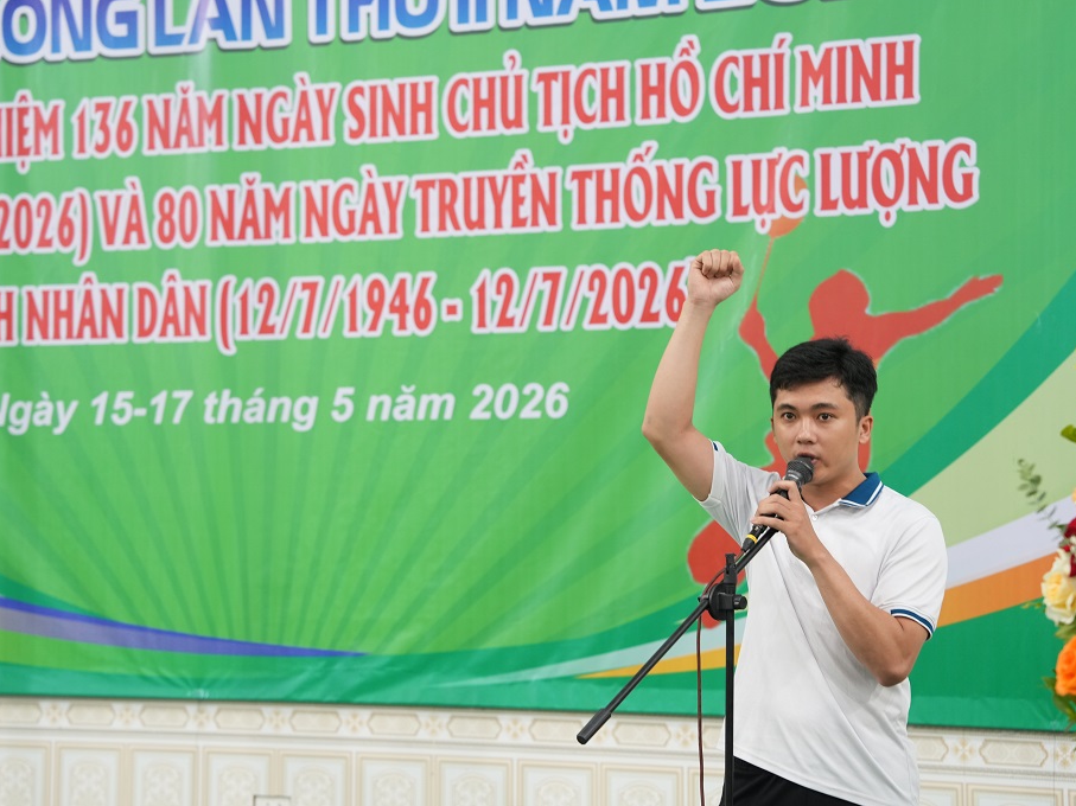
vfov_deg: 19.4
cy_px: 403
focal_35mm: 76
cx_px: 505
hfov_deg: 25.7
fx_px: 2362
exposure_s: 1/100
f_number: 3.2
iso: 1000
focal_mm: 70
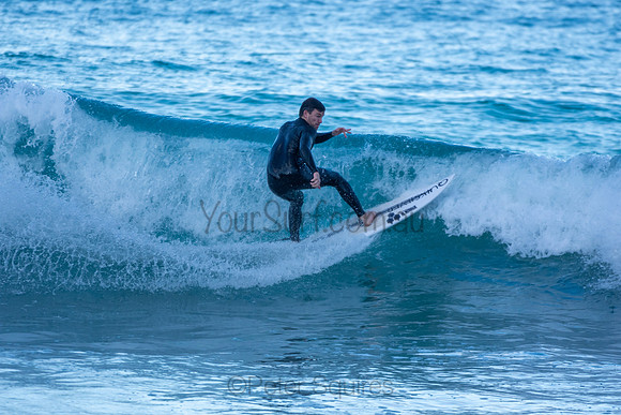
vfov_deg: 1.8
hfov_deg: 2.7
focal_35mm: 750
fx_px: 12940
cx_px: 310
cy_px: 208
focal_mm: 500
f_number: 5.6
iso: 400
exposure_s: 1/1000
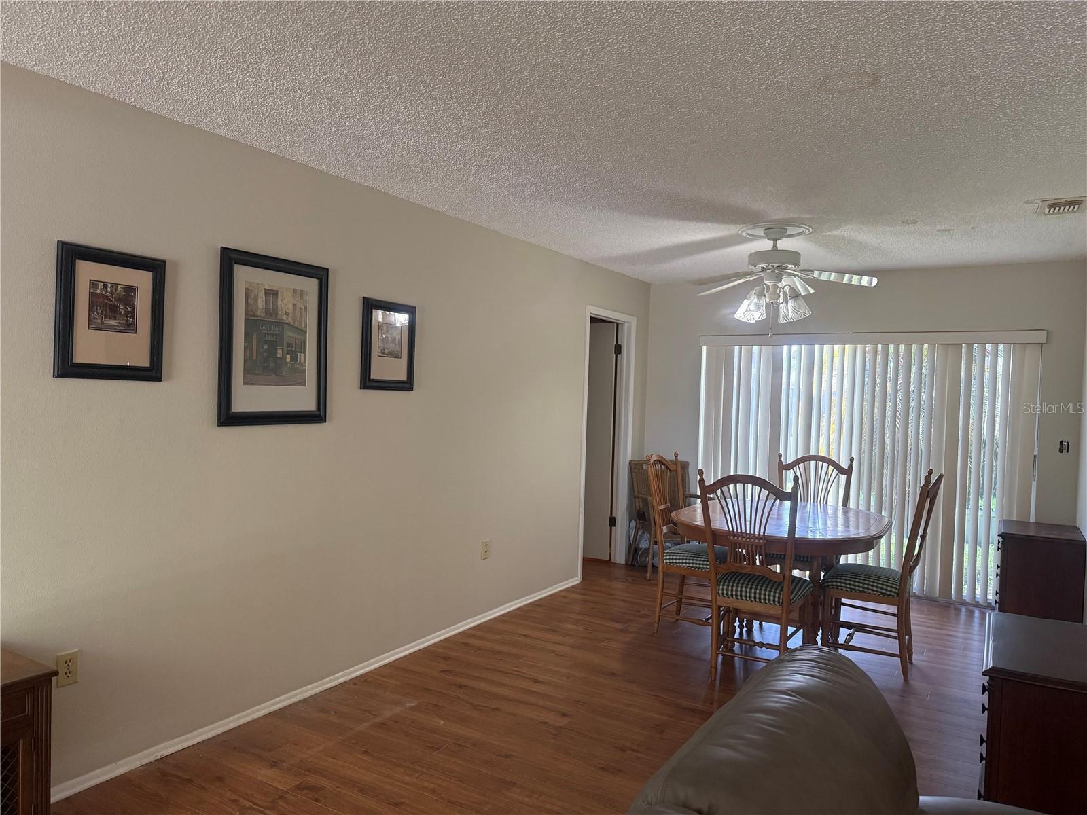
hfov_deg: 71.6
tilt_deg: -1.7
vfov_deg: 56.8
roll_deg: -2.0
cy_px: 408
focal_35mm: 24
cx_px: 544
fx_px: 754
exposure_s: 1/120
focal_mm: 6.76
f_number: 1.78
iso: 320
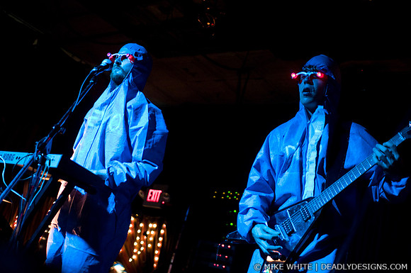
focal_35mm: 45
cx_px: 206
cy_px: 136
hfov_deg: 43.7
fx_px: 513
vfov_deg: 29.8
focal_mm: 30
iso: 1250
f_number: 1.8
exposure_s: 1/40
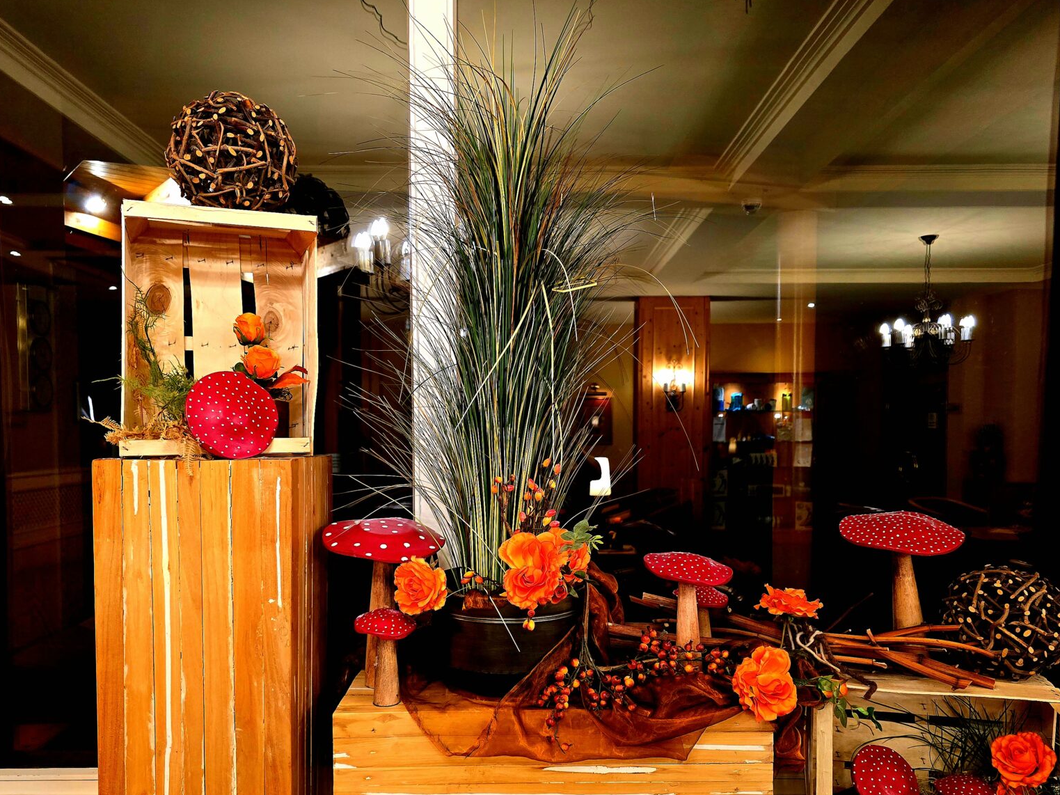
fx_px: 888
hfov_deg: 61.7
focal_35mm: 29
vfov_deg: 47.9
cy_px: 481
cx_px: 516
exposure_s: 1/101
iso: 1000
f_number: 1.7
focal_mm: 6.3
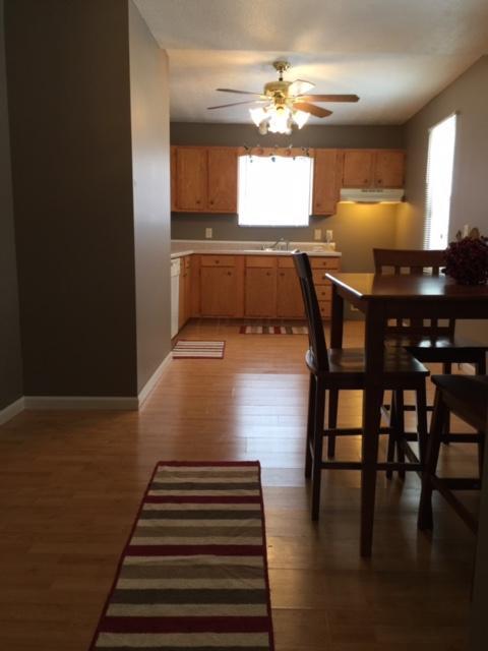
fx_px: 545
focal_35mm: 29
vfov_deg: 61.7
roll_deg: -3.3
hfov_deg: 48.2
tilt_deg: -8.7
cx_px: 244
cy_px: 326
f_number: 2.2
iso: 40
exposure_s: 1/30
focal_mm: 4.15
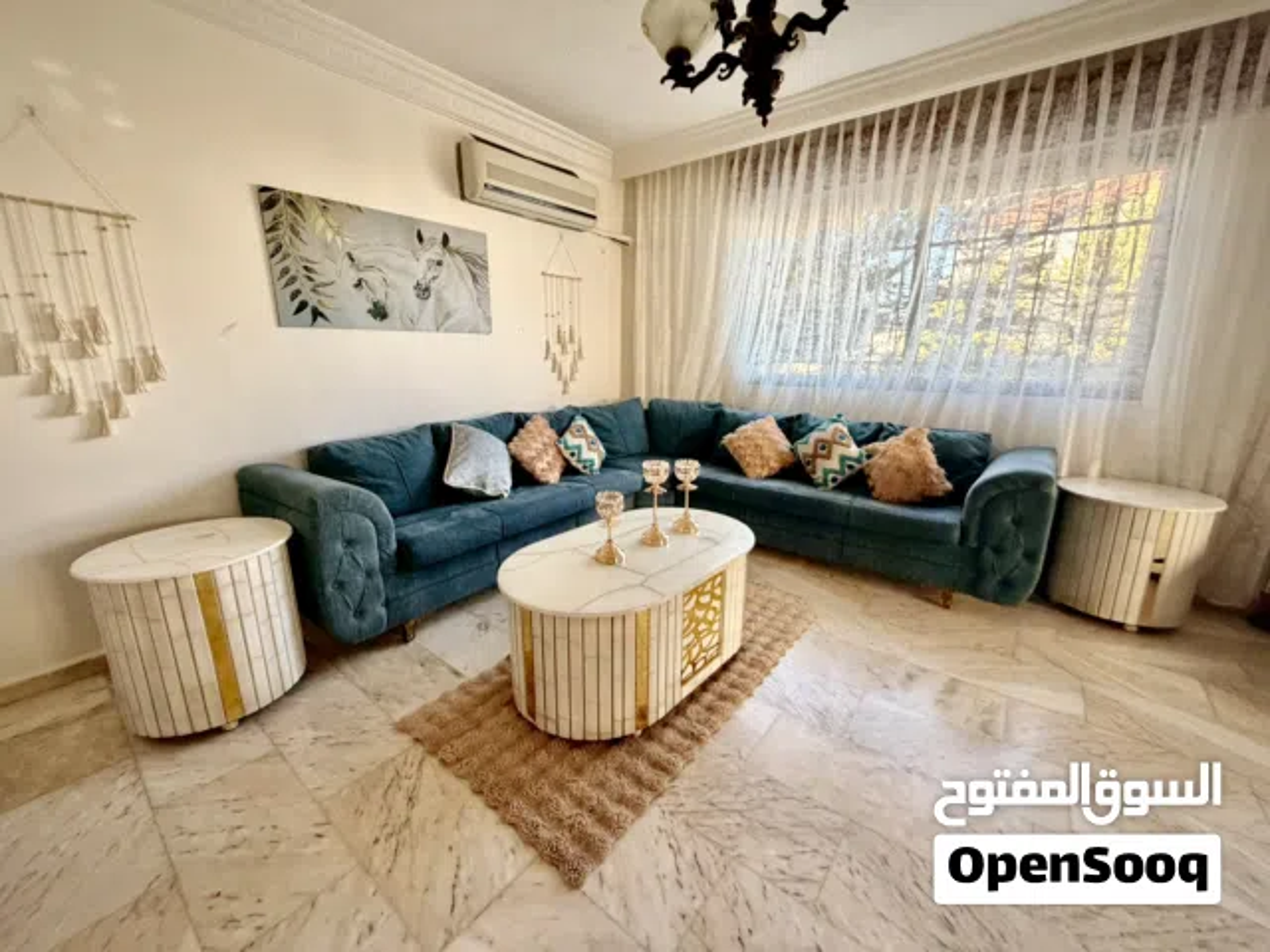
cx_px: 635
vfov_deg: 85.7
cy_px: 476
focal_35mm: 14
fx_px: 514
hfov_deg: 102.1
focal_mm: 2.22
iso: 320
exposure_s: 1/106
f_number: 2.2
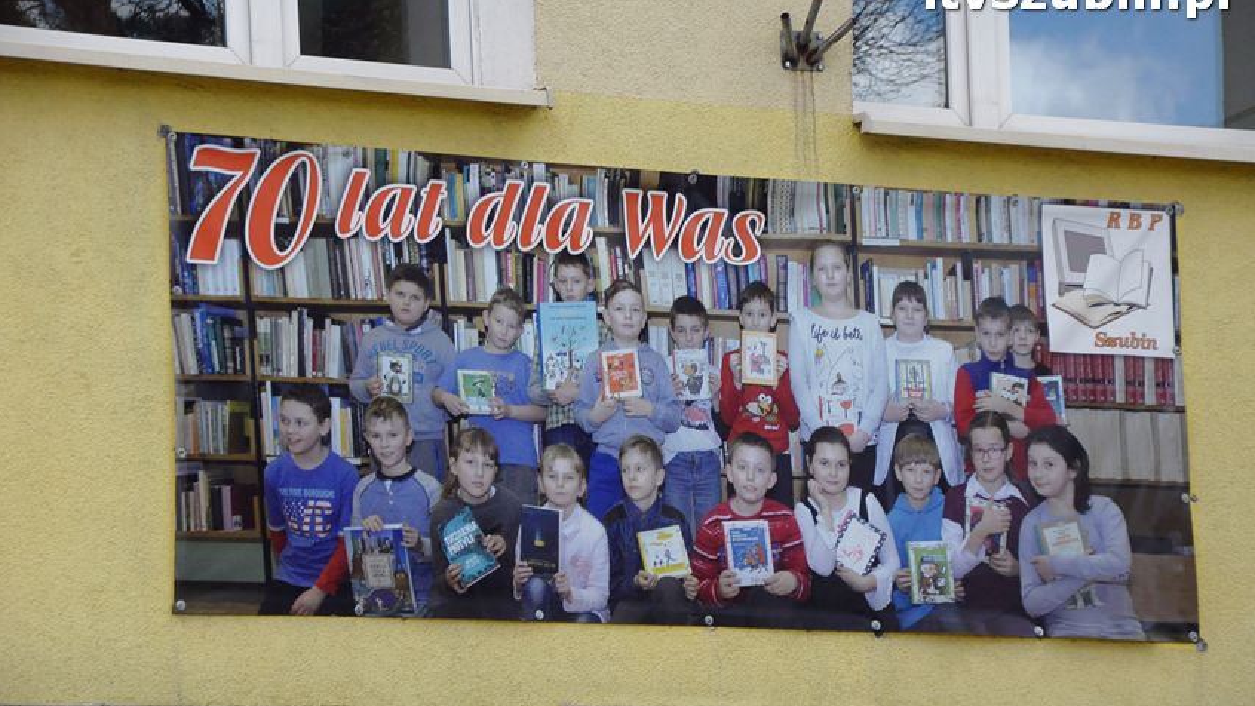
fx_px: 5509
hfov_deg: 13.0
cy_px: 366
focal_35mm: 166
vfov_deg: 7.3
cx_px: 628
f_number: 9
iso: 1600
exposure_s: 1/1250
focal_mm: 105
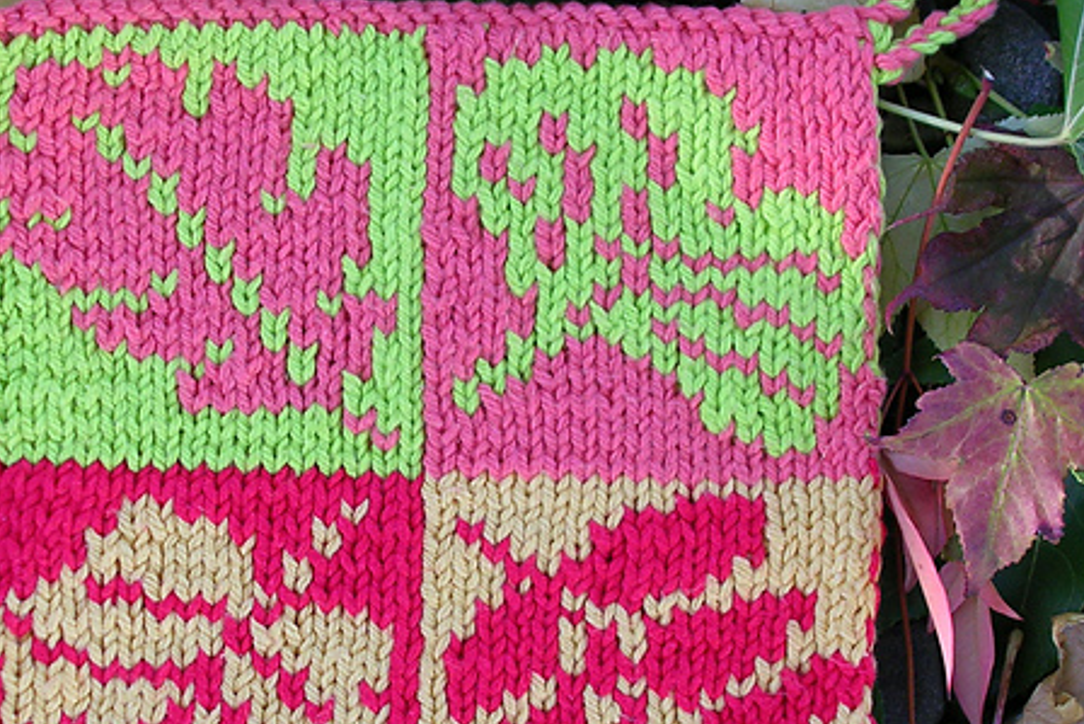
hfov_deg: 19.1
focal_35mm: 107
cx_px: 399
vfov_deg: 12.8
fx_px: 3223
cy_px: 462
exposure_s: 1/71.4
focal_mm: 10.9
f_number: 3.7
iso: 50
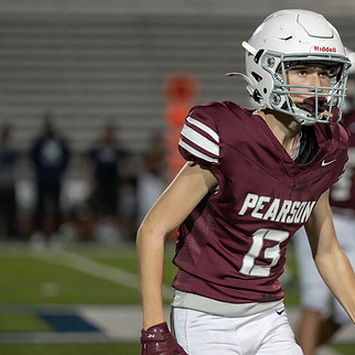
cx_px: 288
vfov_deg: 5.4
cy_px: 164
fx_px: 3736
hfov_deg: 5.4
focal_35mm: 322
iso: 1600
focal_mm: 178
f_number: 2.8
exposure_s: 1/1000
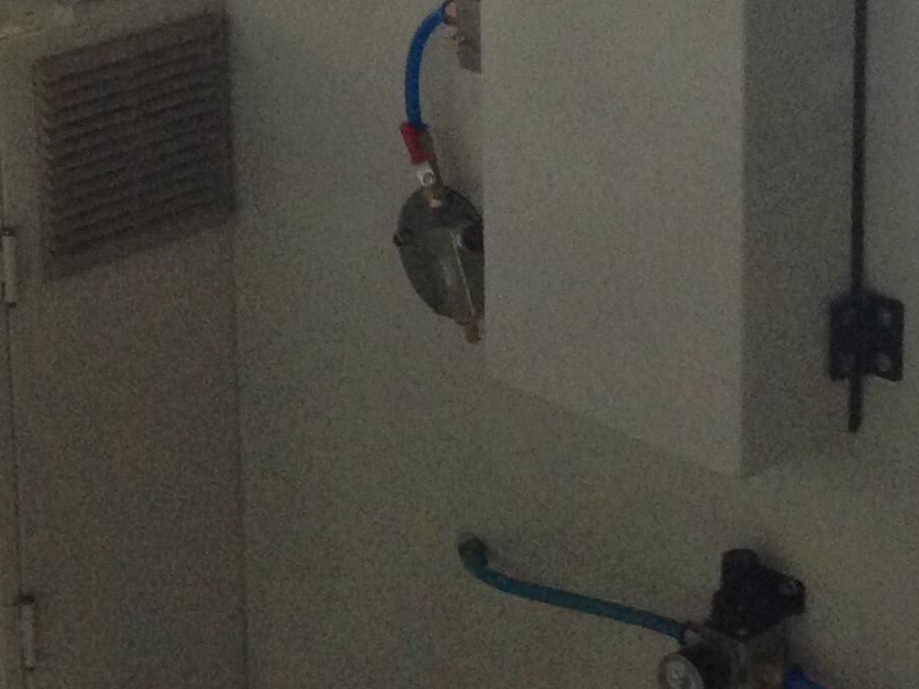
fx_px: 3185
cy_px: -220
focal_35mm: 120
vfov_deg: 12.0
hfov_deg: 16.4
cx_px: 506
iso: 250
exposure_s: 1/20
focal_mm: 4.12
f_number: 2.4
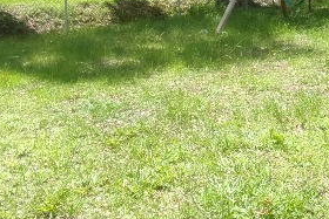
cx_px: 257
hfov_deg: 34.1
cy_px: -22
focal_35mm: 57
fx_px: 521
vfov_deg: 22.5
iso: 80
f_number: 3.3
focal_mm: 4.3
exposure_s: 1/420
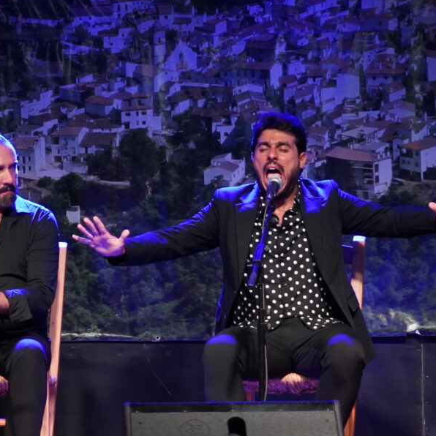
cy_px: 225
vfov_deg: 10.9
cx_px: 215
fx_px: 2280
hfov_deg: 10.9
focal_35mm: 160
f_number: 5.6
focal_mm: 73
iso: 5000
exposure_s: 1/125
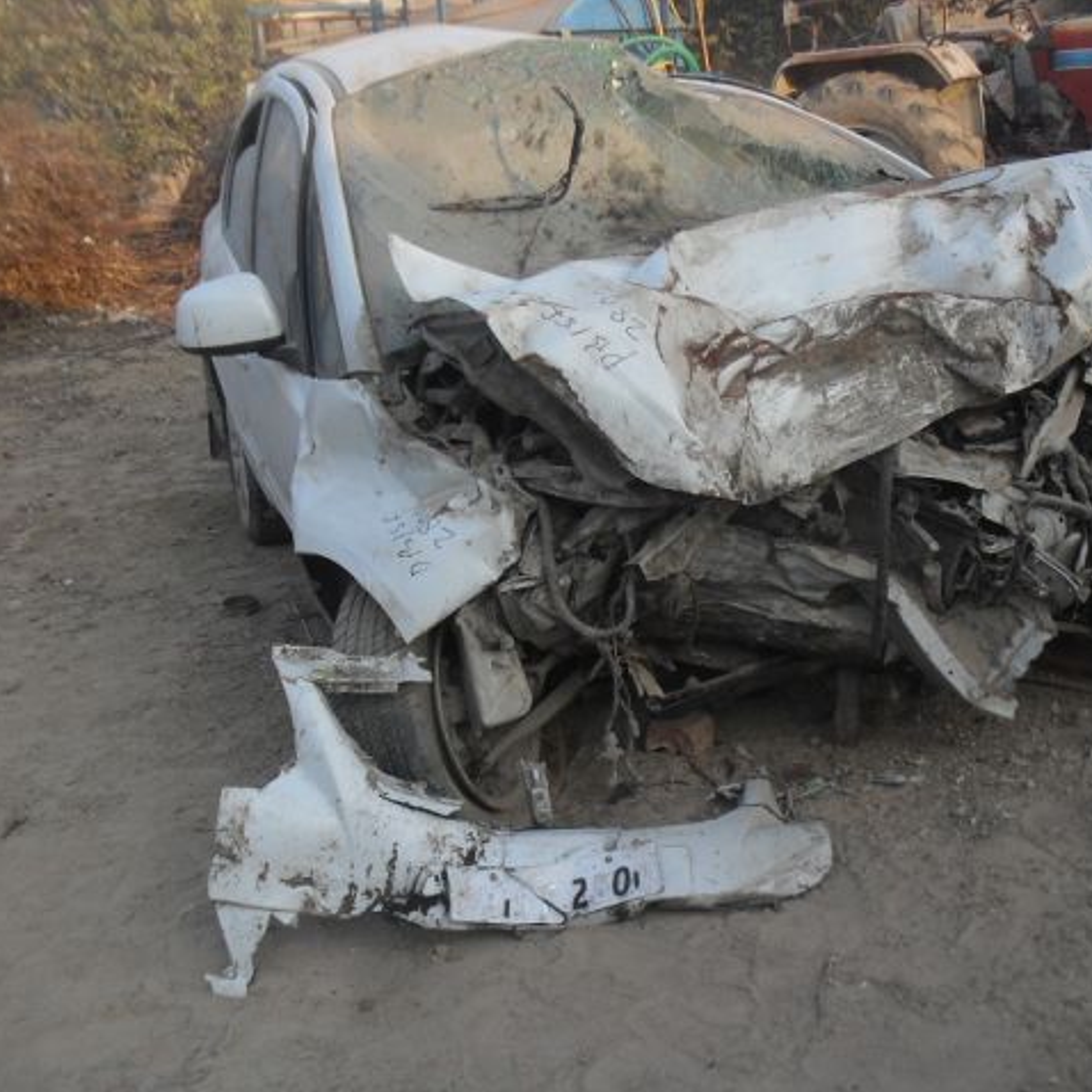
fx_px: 1606
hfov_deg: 37.2
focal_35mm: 45
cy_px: 546
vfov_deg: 37.6
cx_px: 720
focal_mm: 6.3
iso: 80
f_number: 2.8
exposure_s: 1/250
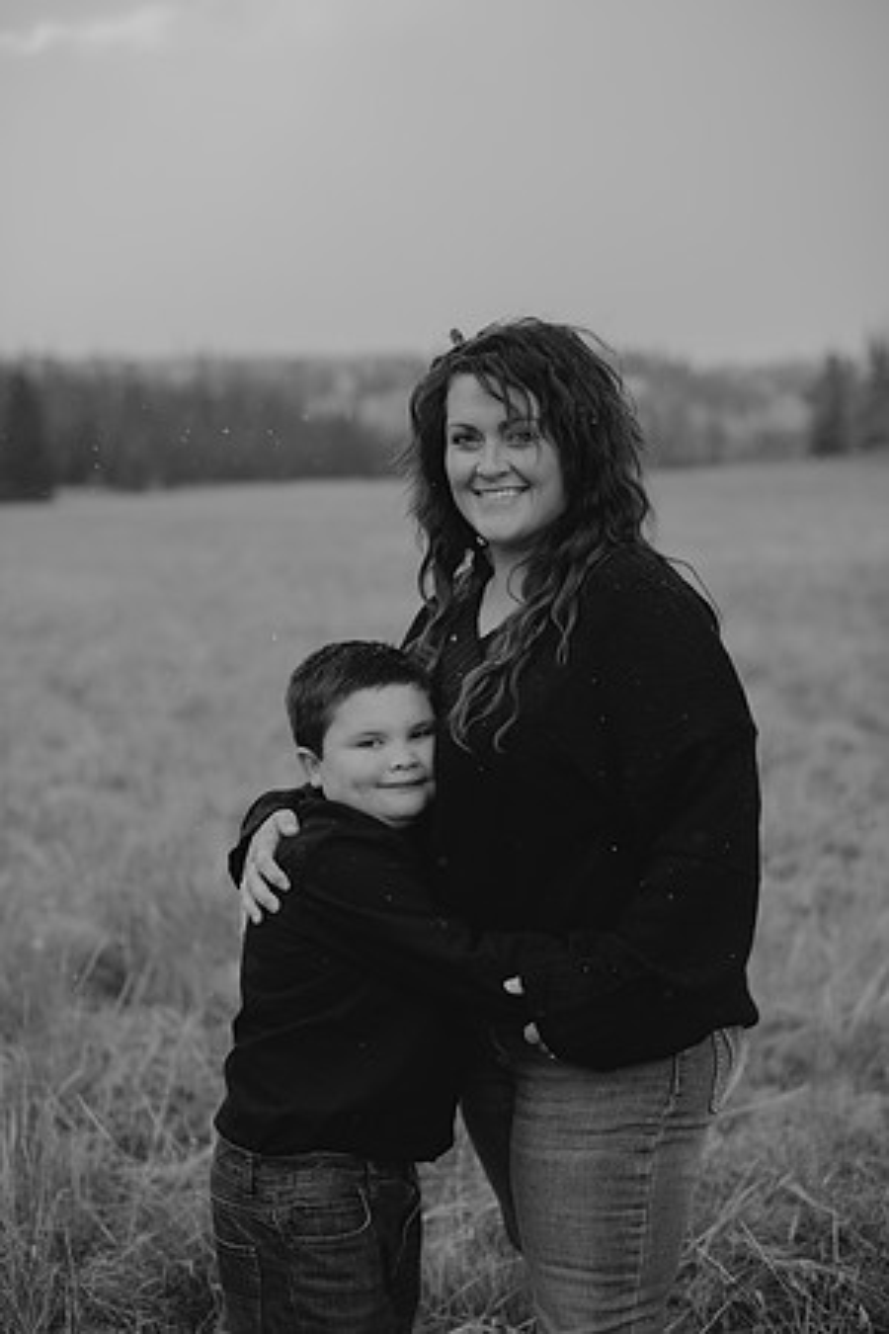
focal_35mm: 50
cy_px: 667
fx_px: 1852
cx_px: 444
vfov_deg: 39.6
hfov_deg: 27.0
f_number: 2.5
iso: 160
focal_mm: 50
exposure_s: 1/400
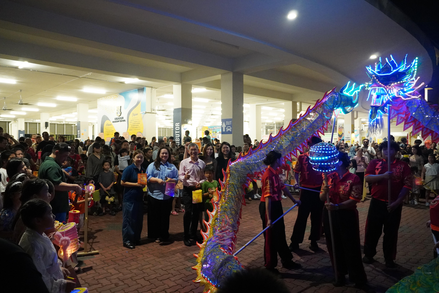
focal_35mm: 27
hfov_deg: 67.4
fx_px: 329
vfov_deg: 47.9
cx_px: 220
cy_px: 146
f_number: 3.5
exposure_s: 1/160
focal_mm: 18
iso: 5000
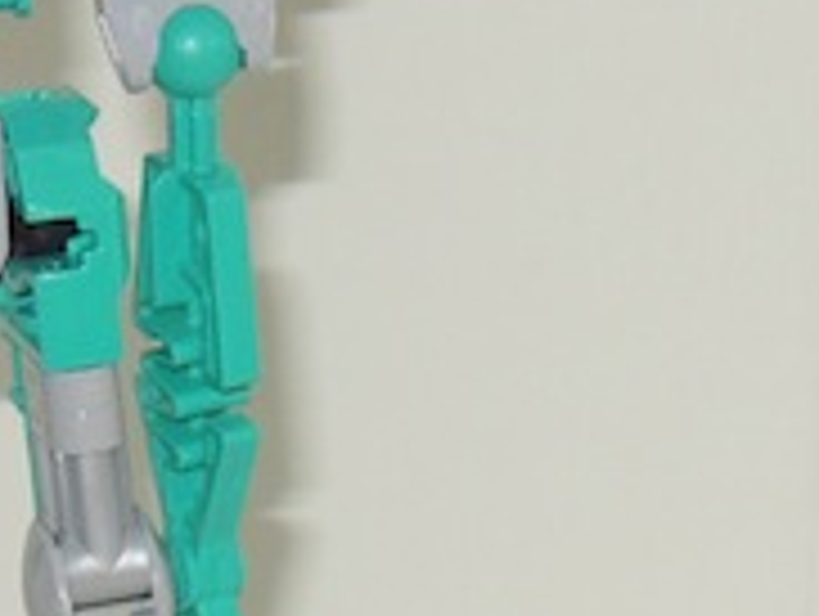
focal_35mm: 247
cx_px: -86
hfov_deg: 7.9
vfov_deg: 6.0
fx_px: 5852
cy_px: 375
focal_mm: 8.9
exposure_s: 1/60
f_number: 4
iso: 125
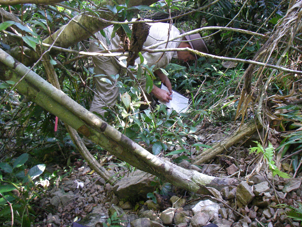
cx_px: 151
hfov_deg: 49.0
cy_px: 114
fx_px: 332
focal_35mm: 38
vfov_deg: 37.7
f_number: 3.3
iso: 400
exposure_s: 1/50
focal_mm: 6.3
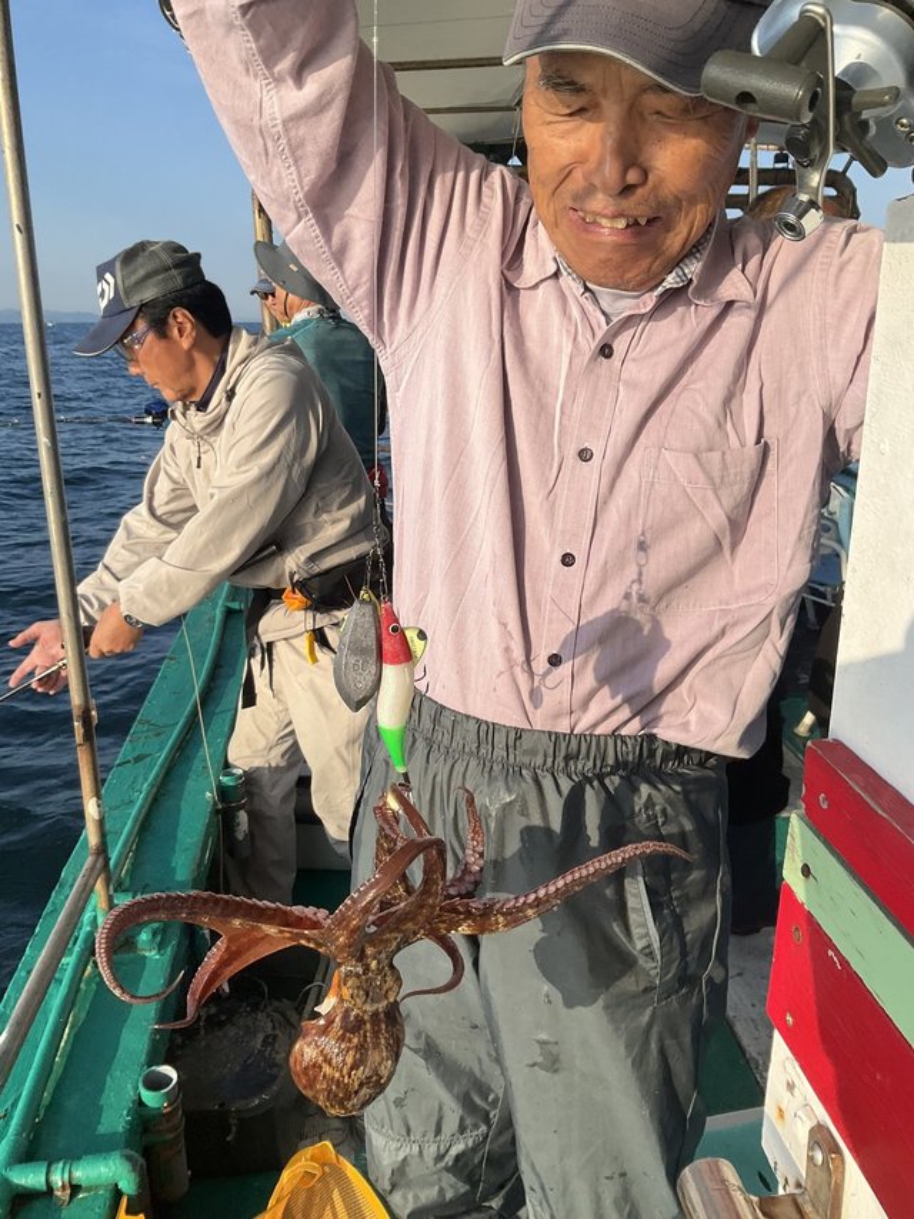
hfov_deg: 48.2
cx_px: 457
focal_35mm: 29
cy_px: 610
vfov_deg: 61.7
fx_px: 1021
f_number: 1.8
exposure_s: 1/1412
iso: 25
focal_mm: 3
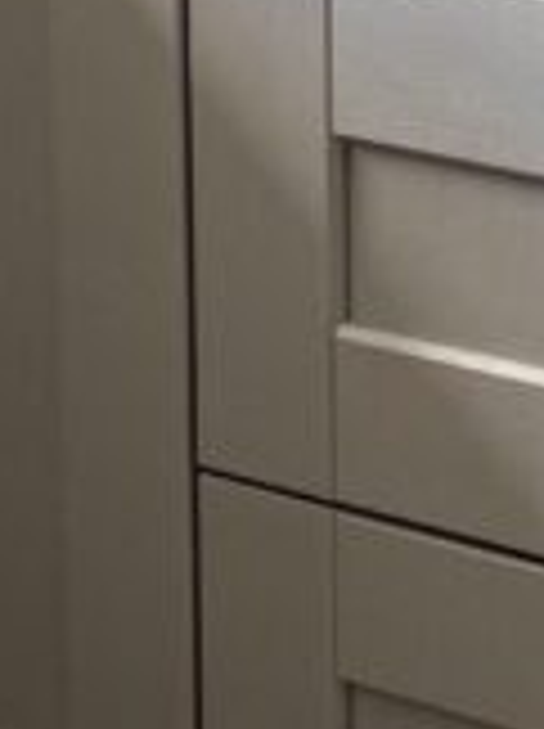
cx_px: 1057
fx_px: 3193
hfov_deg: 9.2
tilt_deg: -12.0
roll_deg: -2.2
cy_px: -63
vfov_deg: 12.8
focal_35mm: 152
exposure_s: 1/218
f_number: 1.78
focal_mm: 6.76
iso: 64
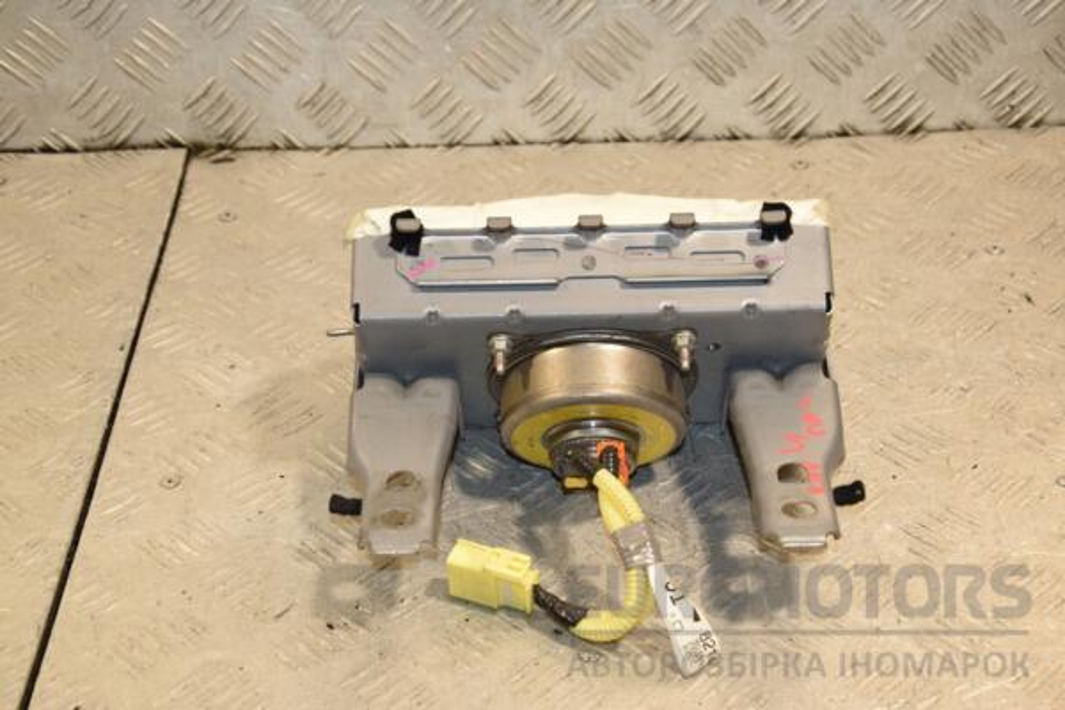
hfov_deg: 28.1
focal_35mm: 72
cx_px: 532
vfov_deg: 18.9
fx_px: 2130
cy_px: 355
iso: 800
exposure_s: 1/200
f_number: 7.1
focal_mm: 48
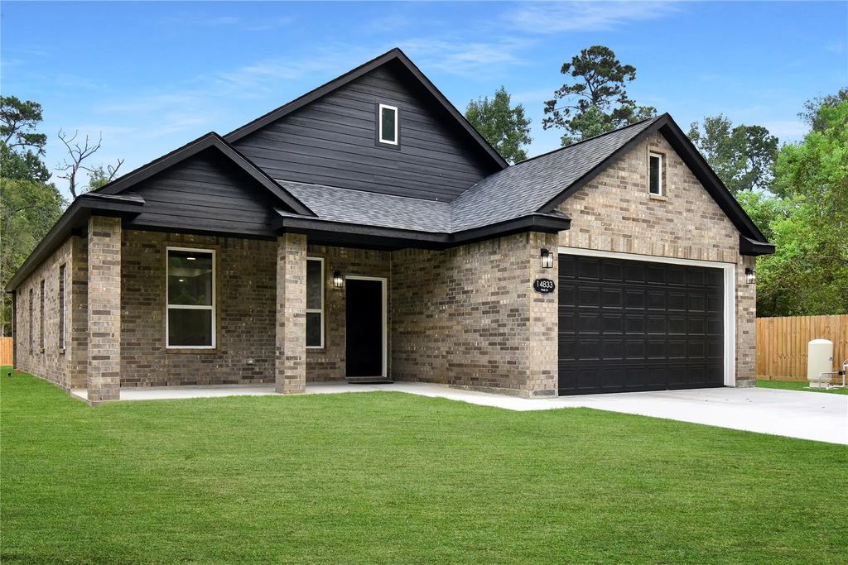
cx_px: 424
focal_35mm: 30
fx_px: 707
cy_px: 282
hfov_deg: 61.9
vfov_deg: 43.6
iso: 100
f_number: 8
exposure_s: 1/40
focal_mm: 20
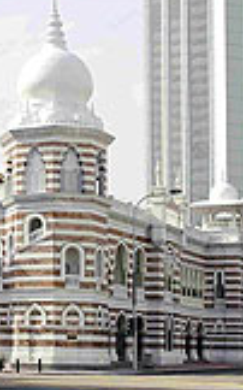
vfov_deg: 23.6
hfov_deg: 14.2
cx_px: -72
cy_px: 173
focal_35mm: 88
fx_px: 934
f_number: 11
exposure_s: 1/180
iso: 200
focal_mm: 31
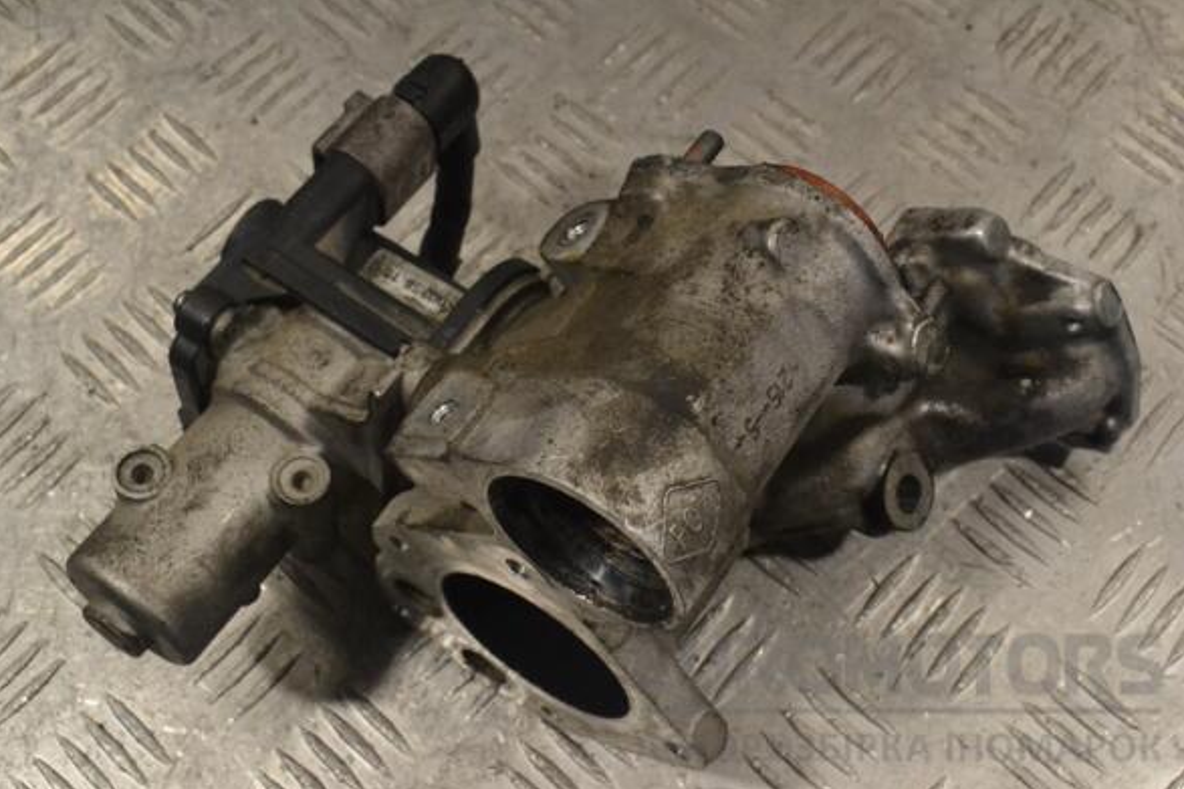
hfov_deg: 42.8
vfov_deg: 29.2
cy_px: 396
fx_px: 1512
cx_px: 597
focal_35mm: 46
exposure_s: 1/400
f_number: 10
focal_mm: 30
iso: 3200
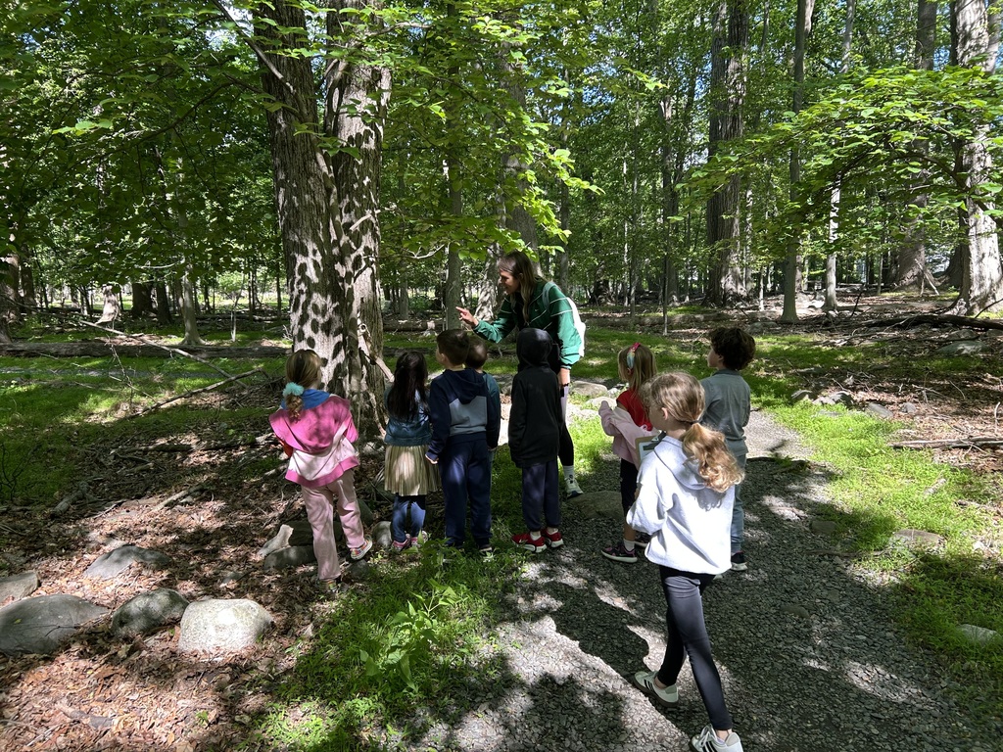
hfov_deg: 67.3
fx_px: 753
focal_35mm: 26
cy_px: 376
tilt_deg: -6.4
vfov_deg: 53.1
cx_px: 502
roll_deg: +2.6
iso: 40
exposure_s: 1/204
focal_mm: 5.7
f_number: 1.5
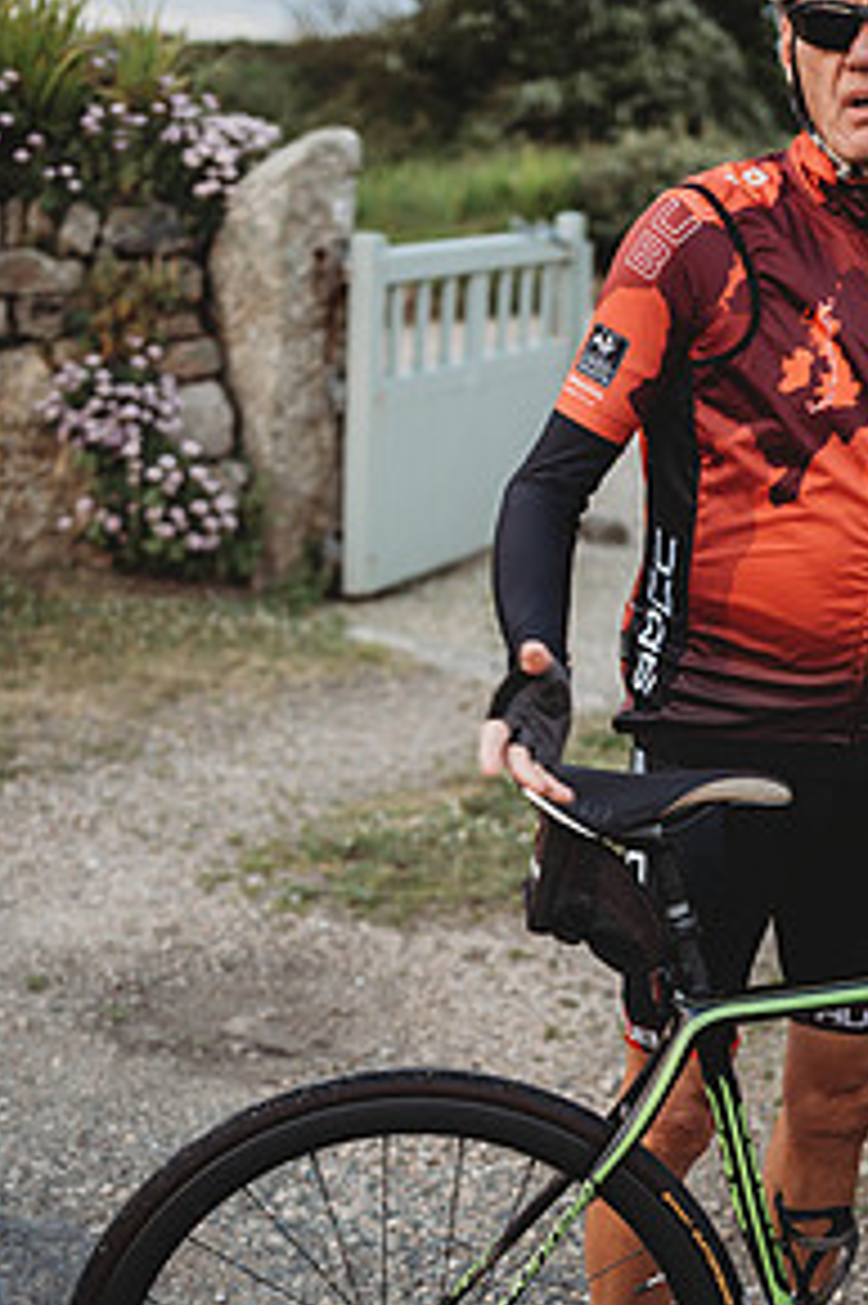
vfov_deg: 32.4
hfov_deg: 21.8
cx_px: 569
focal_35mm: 62
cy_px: 693
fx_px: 2245
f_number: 2.2
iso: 125
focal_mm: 40
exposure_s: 1/160
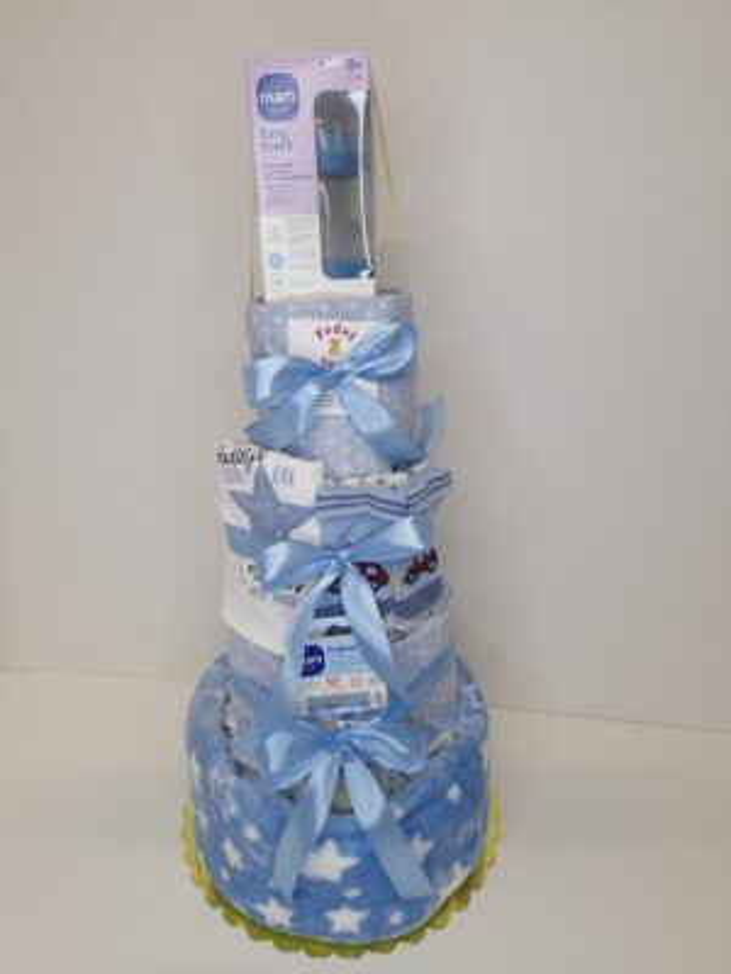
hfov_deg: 58.9
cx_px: 366
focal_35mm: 23
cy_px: 487
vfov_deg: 73.9
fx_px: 648
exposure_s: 1/100
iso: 100
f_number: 1.8
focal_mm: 5.54
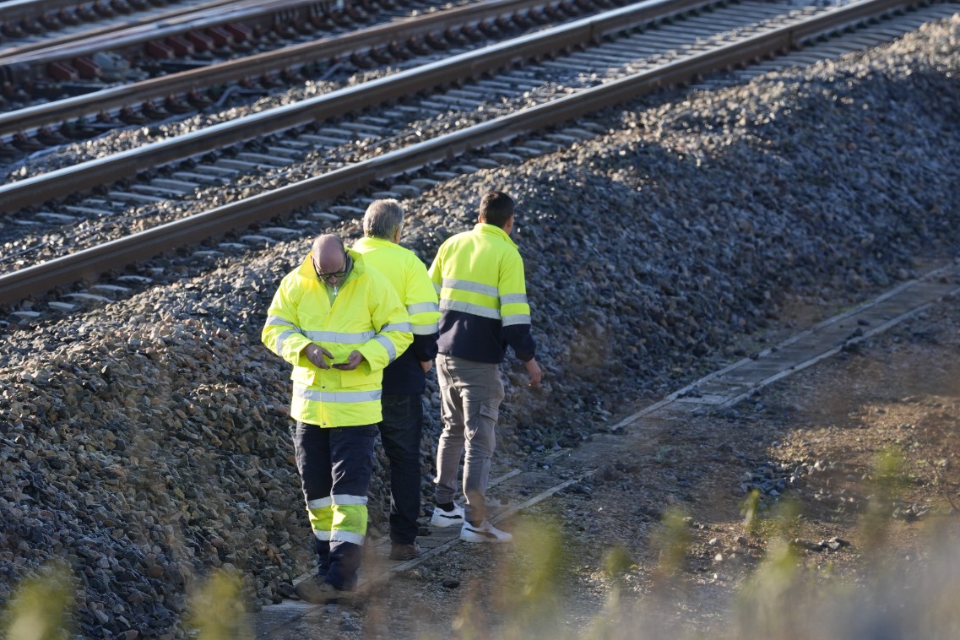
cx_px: 460
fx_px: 11252
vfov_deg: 3.3
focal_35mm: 422
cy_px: 303
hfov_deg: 4.9
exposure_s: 1/500
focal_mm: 400
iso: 500
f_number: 7.1
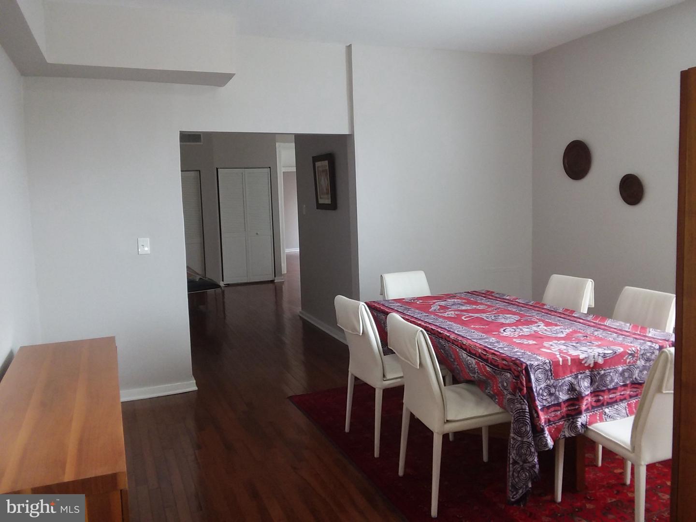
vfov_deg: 48.3
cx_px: 348
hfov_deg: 61.6
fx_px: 583
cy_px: 261
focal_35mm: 29
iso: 64
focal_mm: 2.47
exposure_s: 1/30
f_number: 1.9
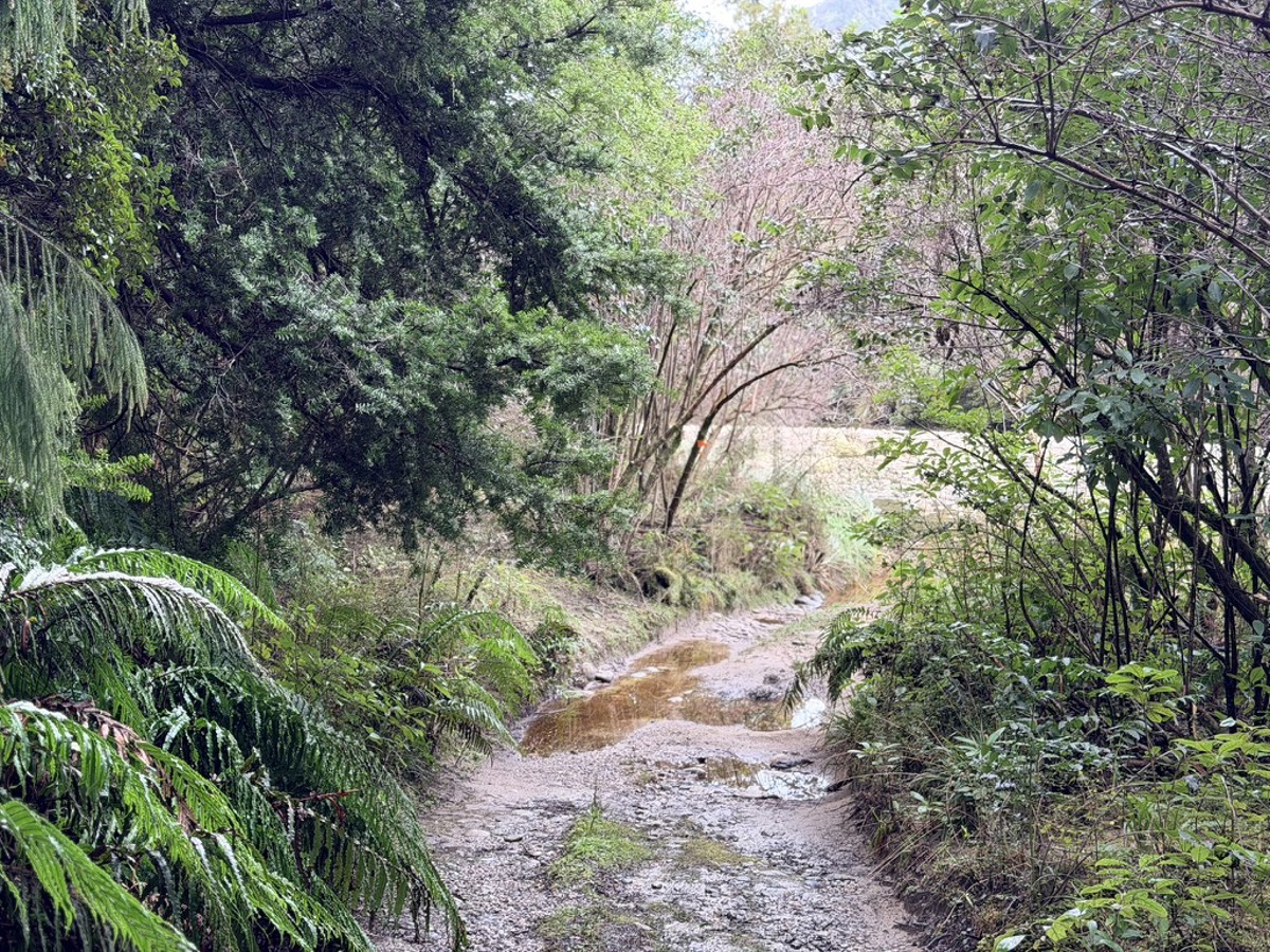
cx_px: 635
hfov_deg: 39.7
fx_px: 1761
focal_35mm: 48
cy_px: 476
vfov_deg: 30.3
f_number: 1.78
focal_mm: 6.76
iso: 50
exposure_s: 1/121
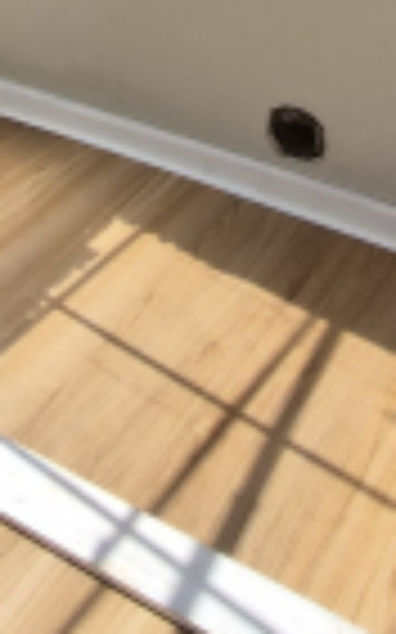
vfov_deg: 25.7
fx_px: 1124
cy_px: -247
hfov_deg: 19.9
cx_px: 119
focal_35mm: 65
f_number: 2.2
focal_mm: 1.7
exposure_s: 1/808
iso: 25
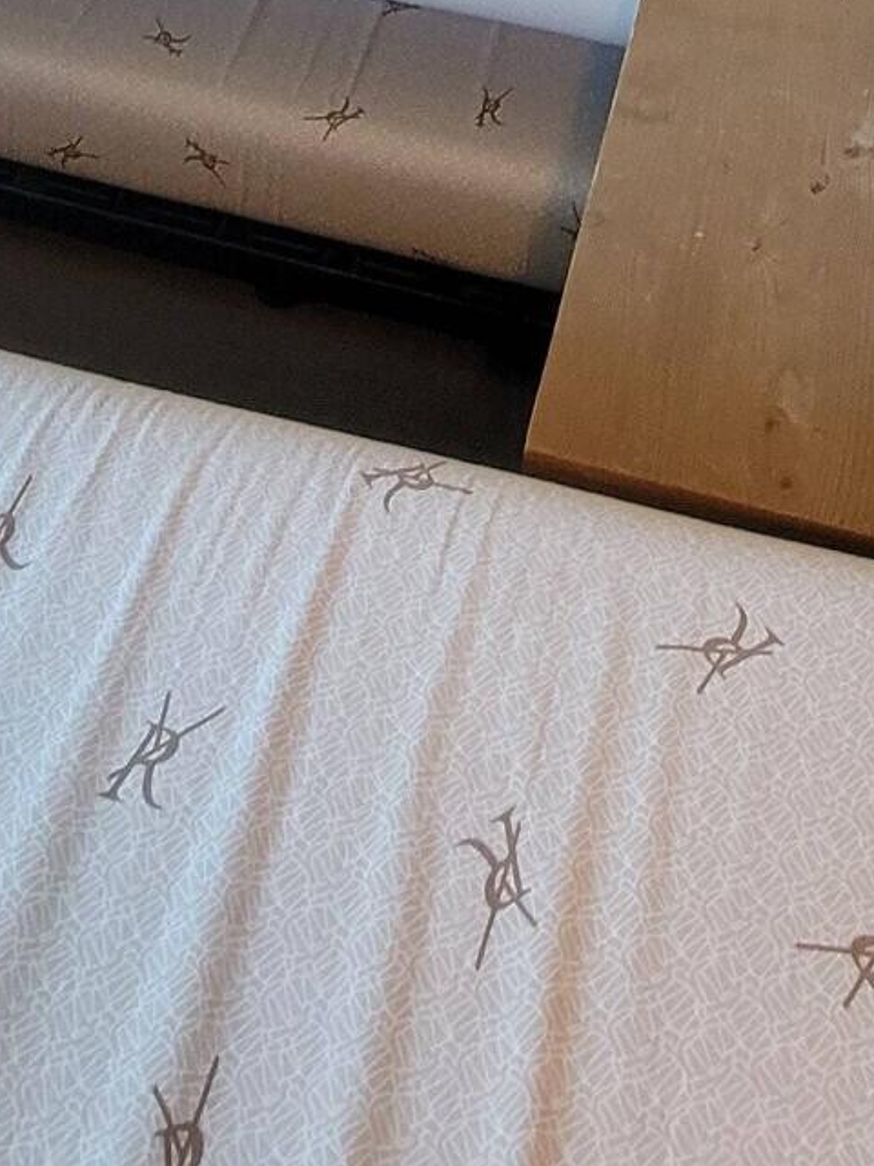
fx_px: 1751
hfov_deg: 27.9
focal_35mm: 52
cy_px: -1062
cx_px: 561
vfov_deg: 20.6
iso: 250
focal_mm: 2.2
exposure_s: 1/50
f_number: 2.2
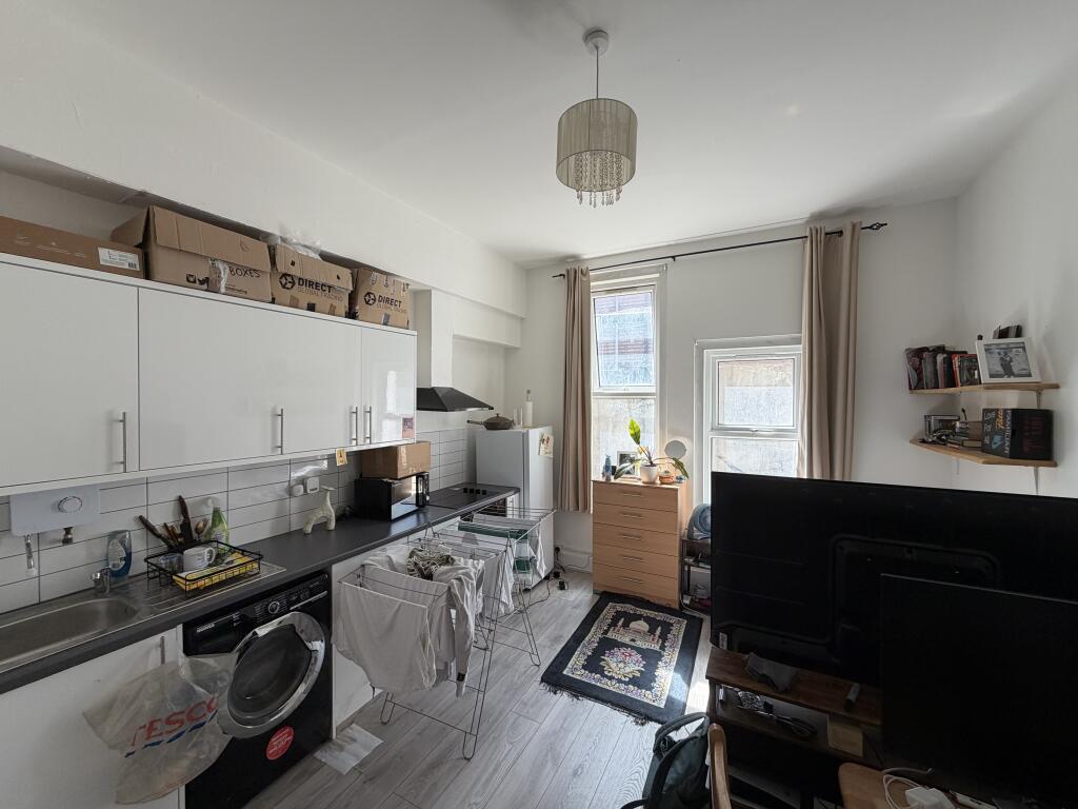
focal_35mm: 14
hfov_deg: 102.1
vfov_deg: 85.7
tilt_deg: -0.4
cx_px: 539
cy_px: 404
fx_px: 436
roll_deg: -0.2
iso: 100
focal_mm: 2.22
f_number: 2.2
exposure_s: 1/121
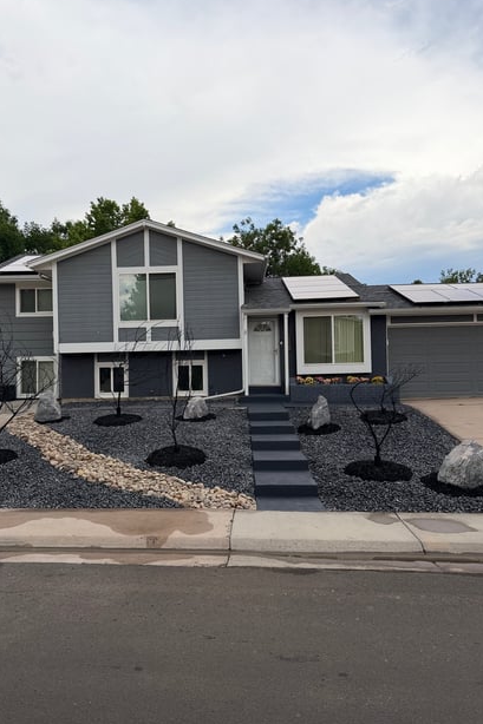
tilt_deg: +1.1
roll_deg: +1.0
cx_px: 204
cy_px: 359
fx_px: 524
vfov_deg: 69.4
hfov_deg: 49.3
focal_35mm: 26
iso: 80
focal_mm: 6.76
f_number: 1.78
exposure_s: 1/6711
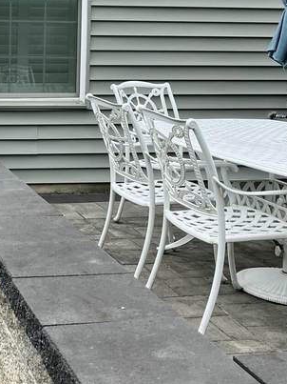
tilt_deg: -3.3
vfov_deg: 30.5
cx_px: -33
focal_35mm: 62
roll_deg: -0.1
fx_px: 686
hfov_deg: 22.3
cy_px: 82
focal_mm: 5.1
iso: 50
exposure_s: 1/1957
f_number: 1.6
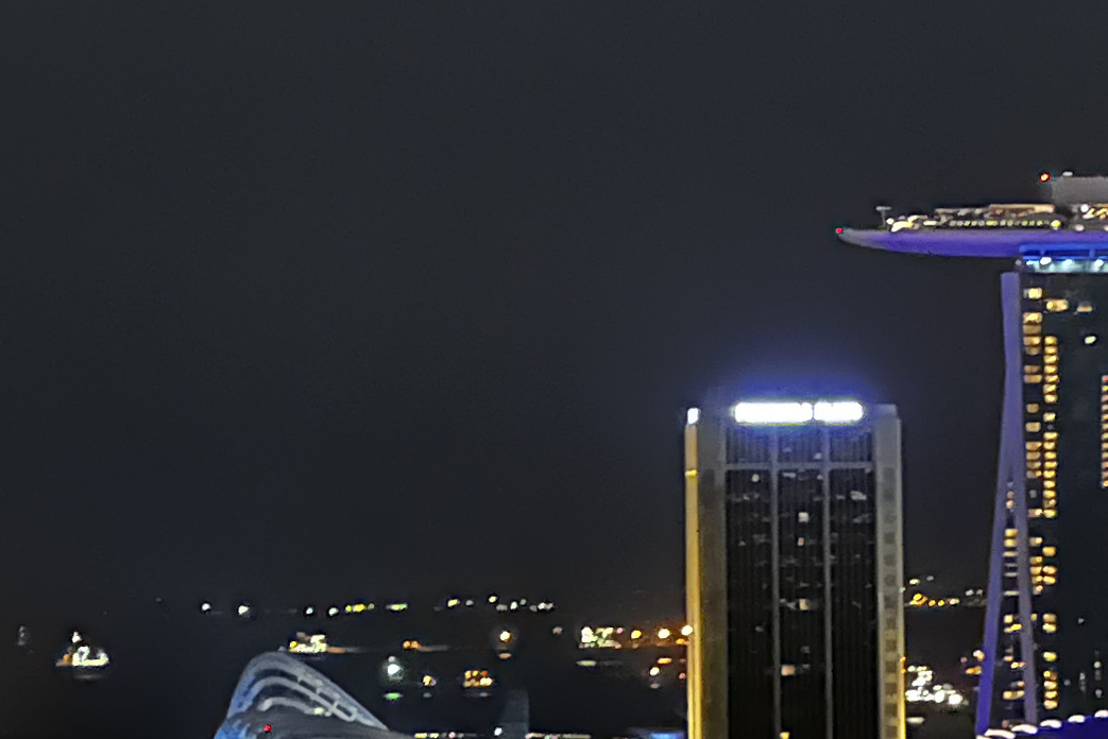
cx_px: 1592
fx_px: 9451
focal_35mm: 307
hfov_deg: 6.6
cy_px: 379
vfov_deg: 4.5
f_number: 2.8
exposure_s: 1/8
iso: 2500
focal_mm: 9
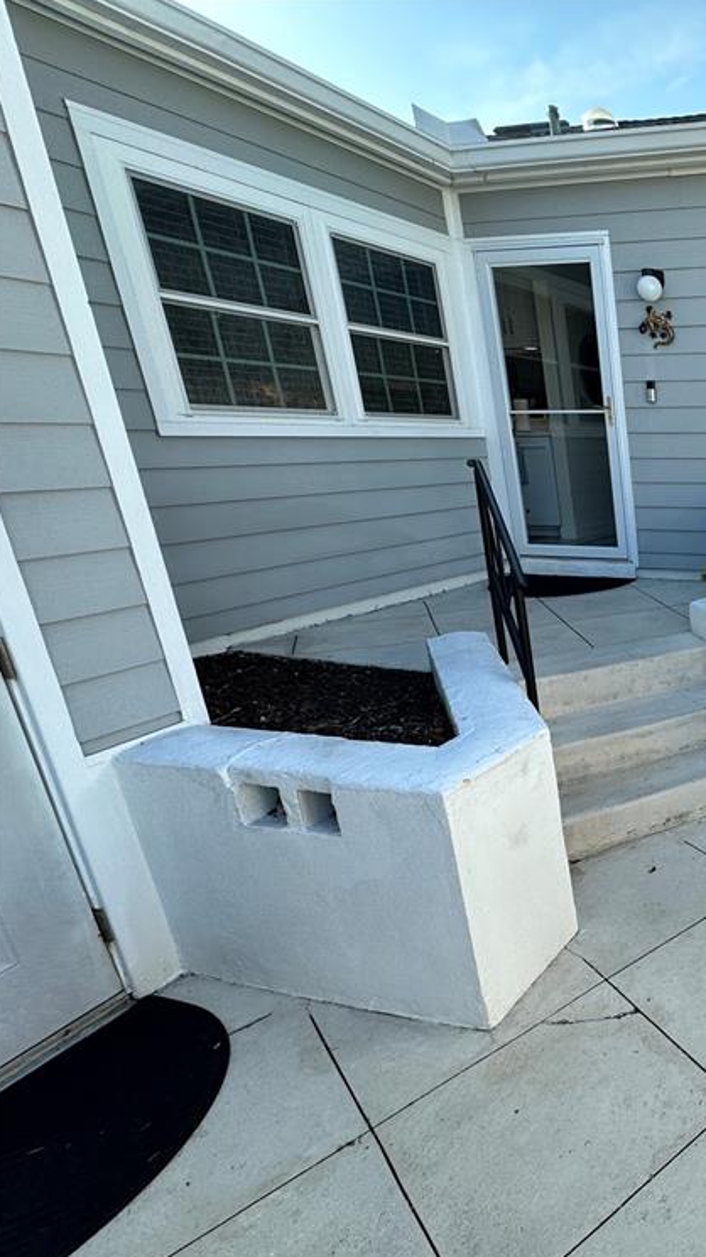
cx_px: 855
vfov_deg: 83.8
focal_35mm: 21
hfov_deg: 38.7
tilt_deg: -15.8
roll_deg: -0.2
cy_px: 645
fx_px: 700
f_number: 2.2
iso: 40
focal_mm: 2.22
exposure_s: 1/449
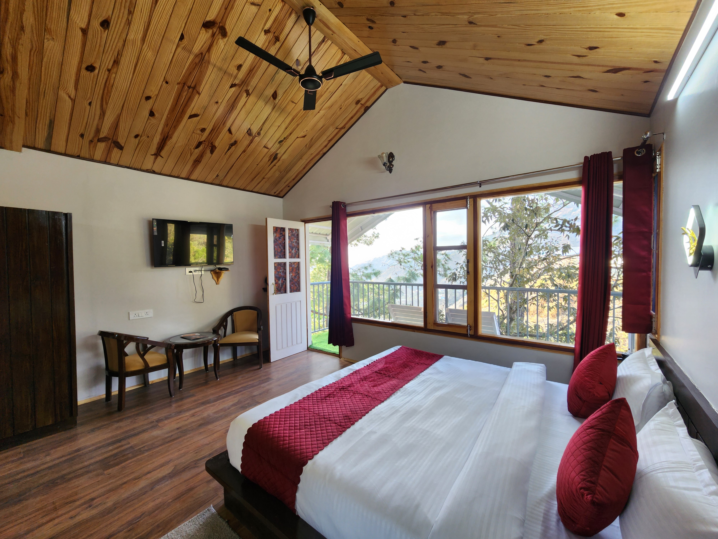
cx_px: 359
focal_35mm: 13
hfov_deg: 106.2
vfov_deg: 89.9
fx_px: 270
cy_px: 270
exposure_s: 1/50
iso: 100
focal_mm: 2.2
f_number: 2.2
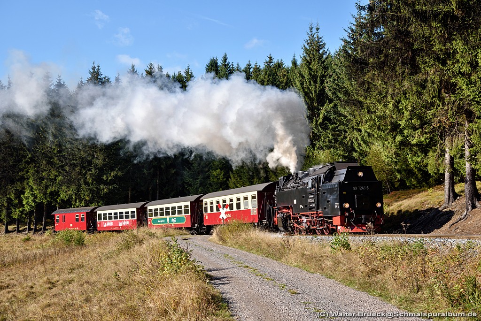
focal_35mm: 58
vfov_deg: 23.4
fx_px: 775
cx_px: 240
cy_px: 160
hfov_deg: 34.5
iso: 250
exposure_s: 1/1000
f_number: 6.3
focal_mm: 58
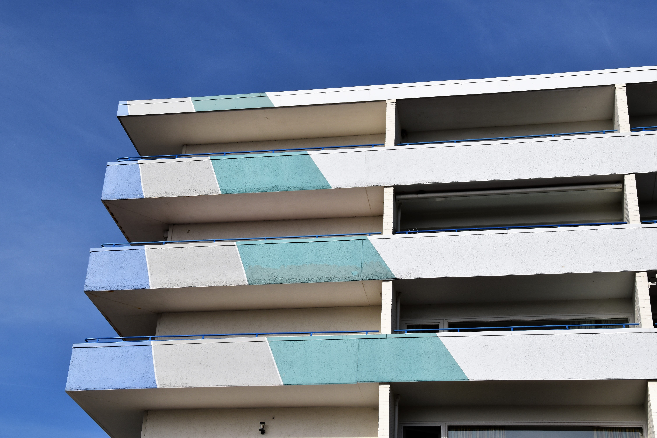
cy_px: 219
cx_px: 328
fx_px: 1095
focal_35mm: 60
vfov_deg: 22.6
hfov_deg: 33.4
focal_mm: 40
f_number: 10
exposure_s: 1/400
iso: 200
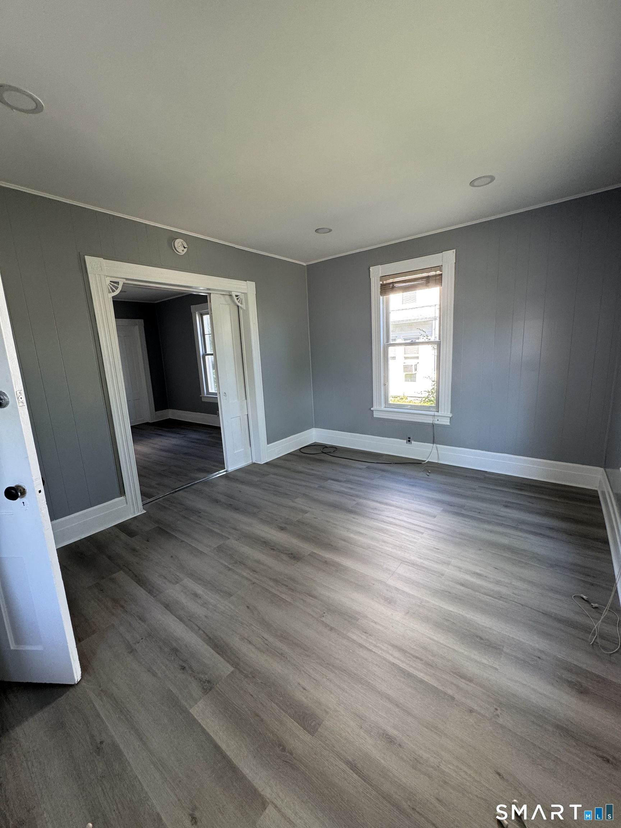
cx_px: 310
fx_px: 335
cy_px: 414
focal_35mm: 14
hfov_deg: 85.7
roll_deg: +3.0
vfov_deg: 102.1
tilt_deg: -11.5
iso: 160
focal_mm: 2.22
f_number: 2.2
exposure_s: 1/99
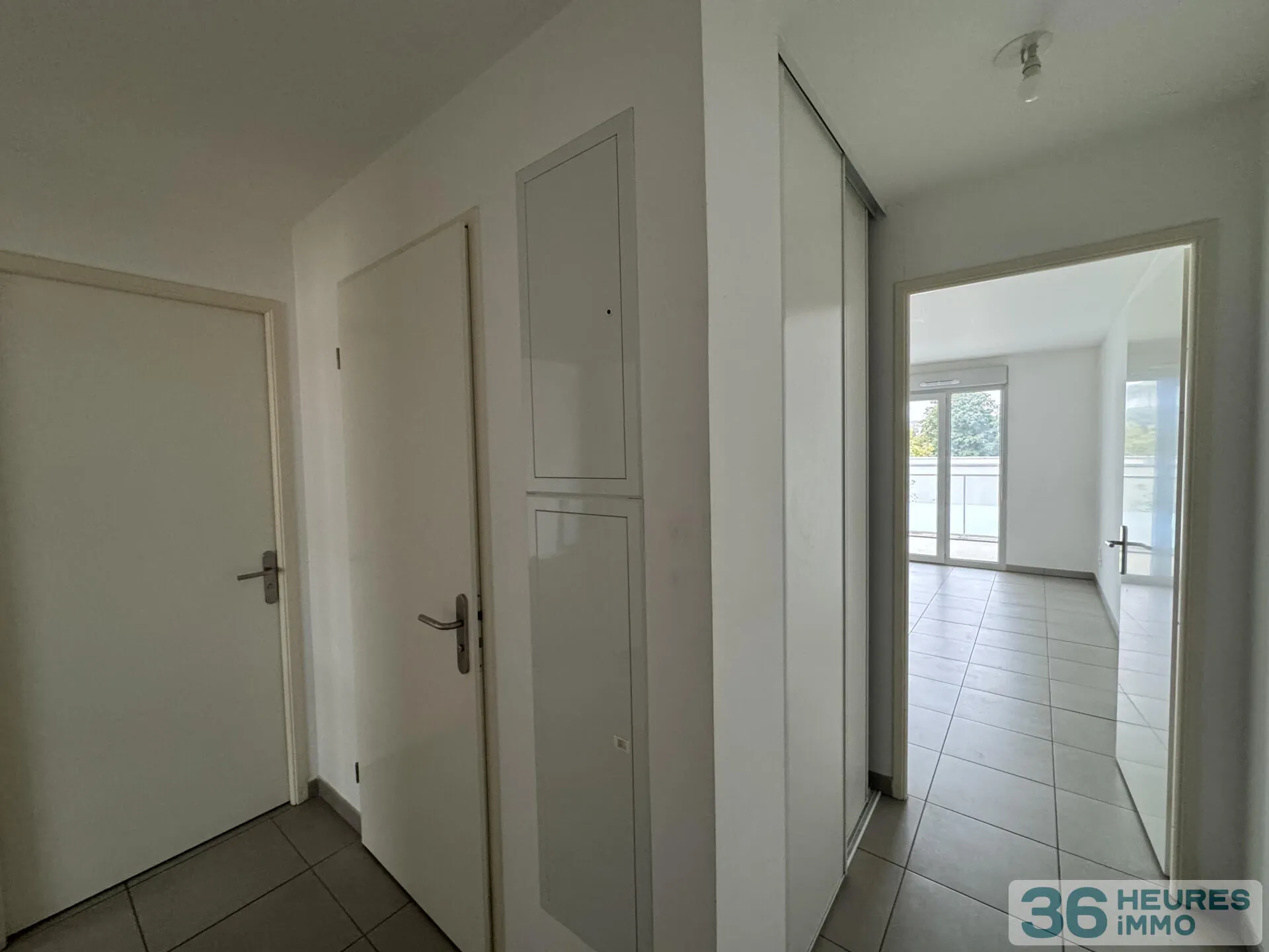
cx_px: 634
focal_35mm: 14
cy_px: 476
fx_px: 513
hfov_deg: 102.1
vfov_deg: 85.7
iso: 400
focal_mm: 2.22
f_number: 2.2
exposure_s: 1/50
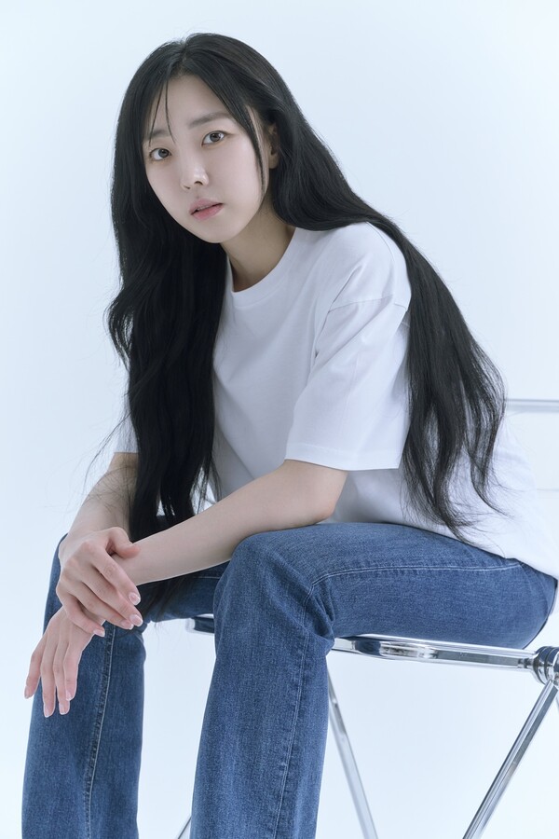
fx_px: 2445
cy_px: 420
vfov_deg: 19.5
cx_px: 280
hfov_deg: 13.0
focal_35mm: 105
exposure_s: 1/125
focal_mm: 105
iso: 400
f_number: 6.3
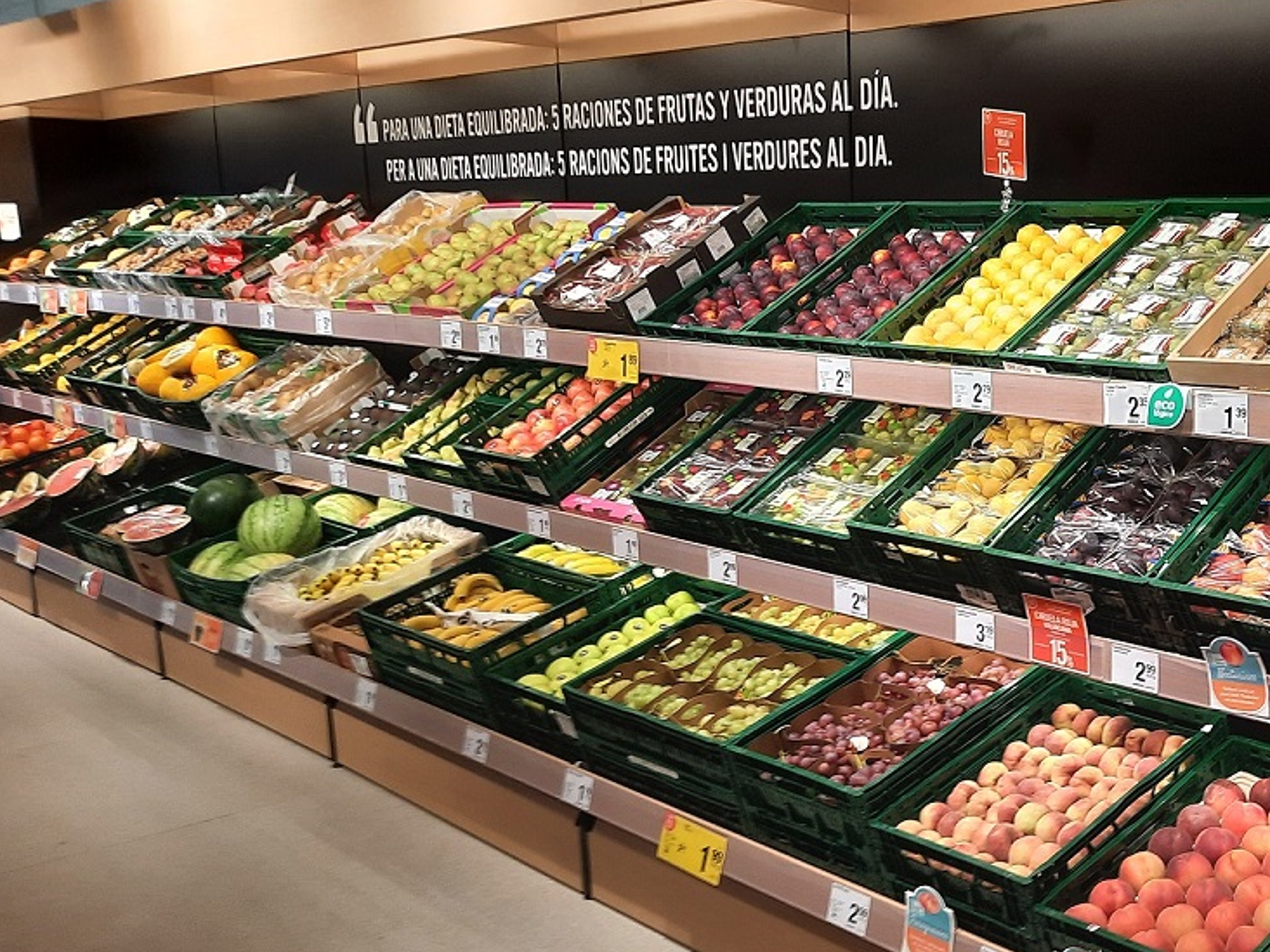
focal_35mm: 41
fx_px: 1504
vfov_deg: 35.1
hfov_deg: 43.5
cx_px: 1024
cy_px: 543
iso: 50
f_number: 2
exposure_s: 1/50
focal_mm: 4.6
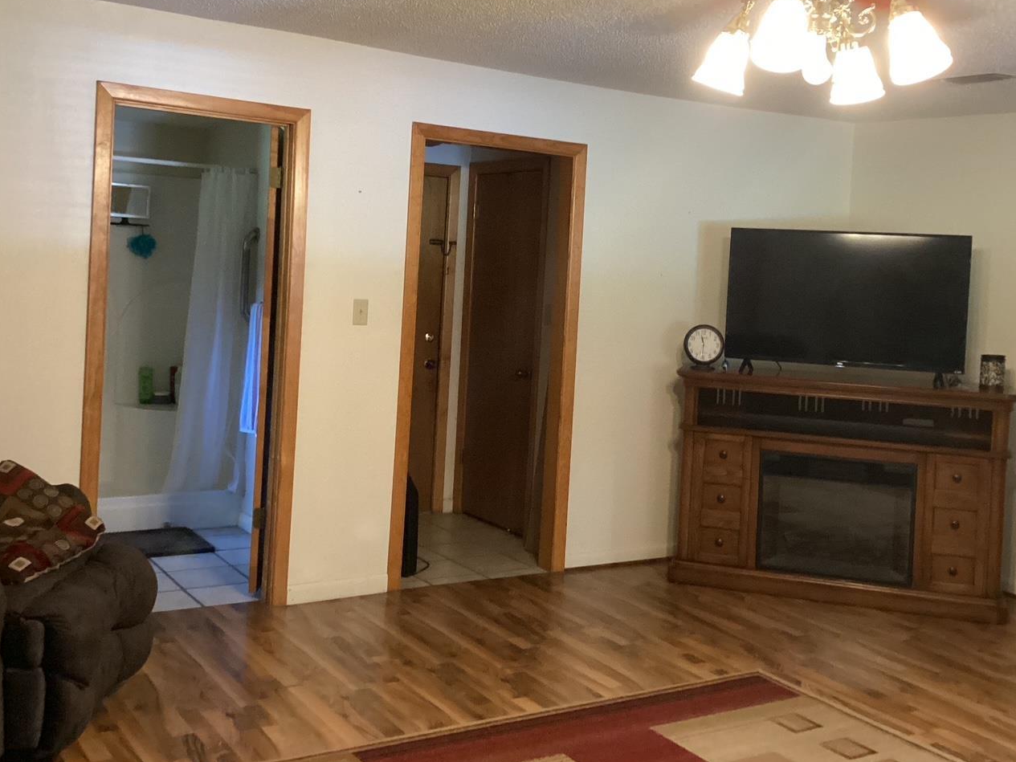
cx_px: 560
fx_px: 1174
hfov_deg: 46.7
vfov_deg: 35.8
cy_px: 300
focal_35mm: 40
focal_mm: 3.3
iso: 400
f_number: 2.4
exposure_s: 1/40
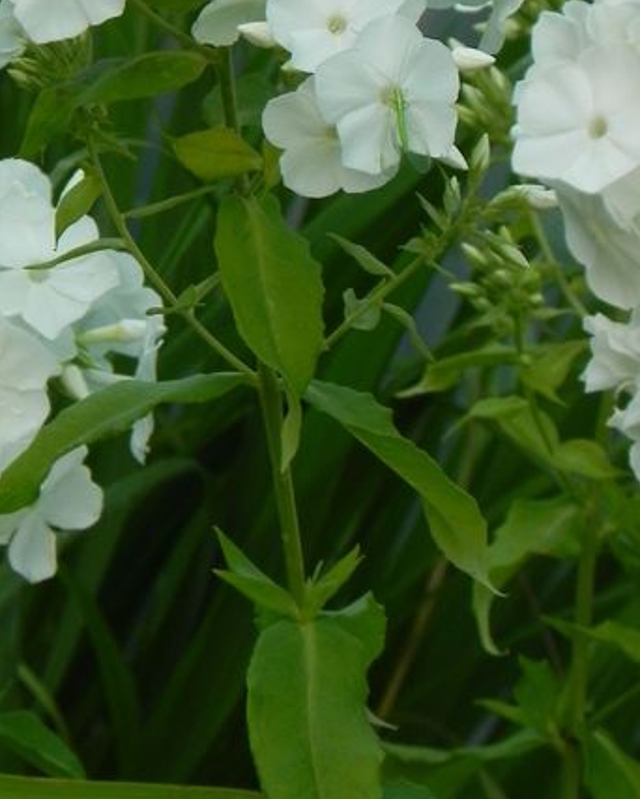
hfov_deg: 2.9
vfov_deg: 3.6
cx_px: 109
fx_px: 12587
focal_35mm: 532
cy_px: 138
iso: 160
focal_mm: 51.8
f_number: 5.6
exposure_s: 1/100
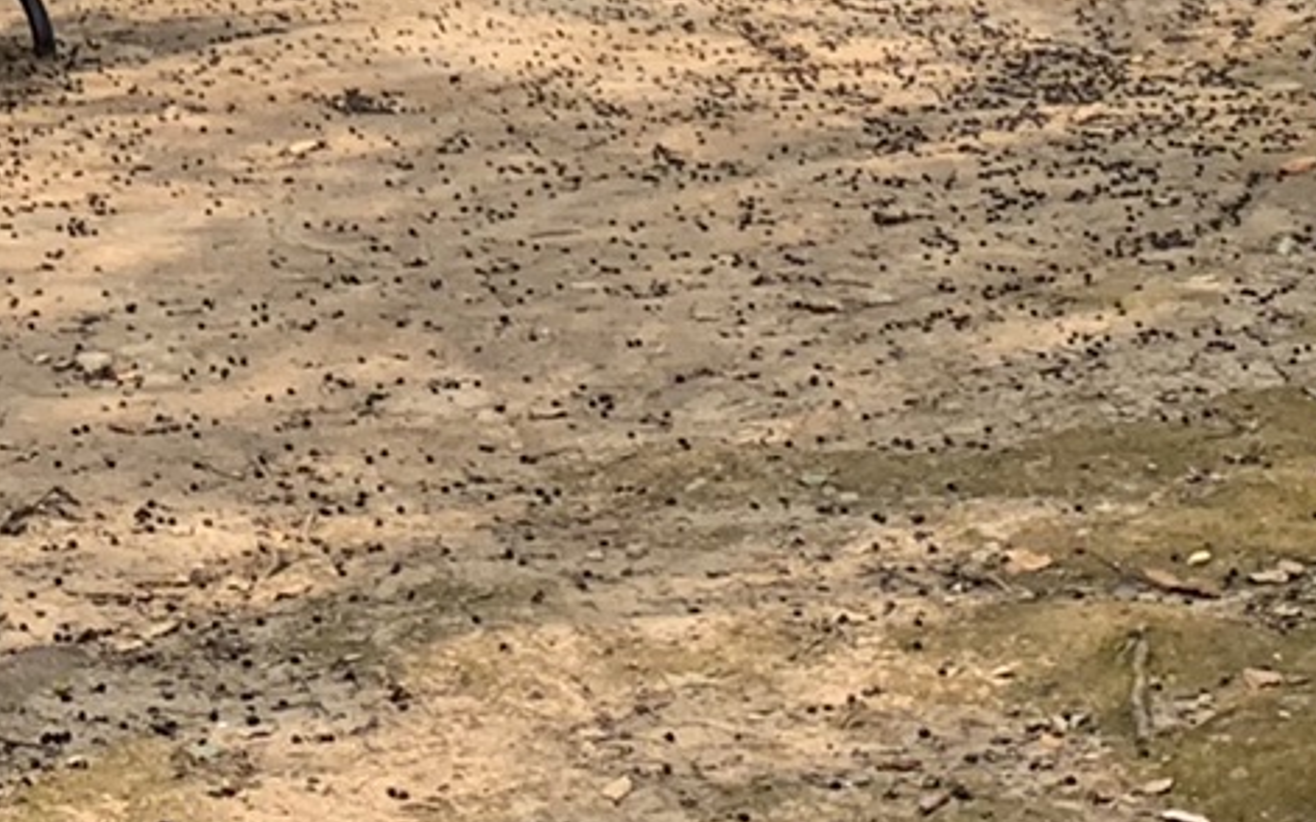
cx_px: 168
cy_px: -998
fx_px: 4195
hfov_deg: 17.6
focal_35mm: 117
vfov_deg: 10.1
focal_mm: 4.25
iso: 25
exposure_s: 1/1560
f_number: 1.8
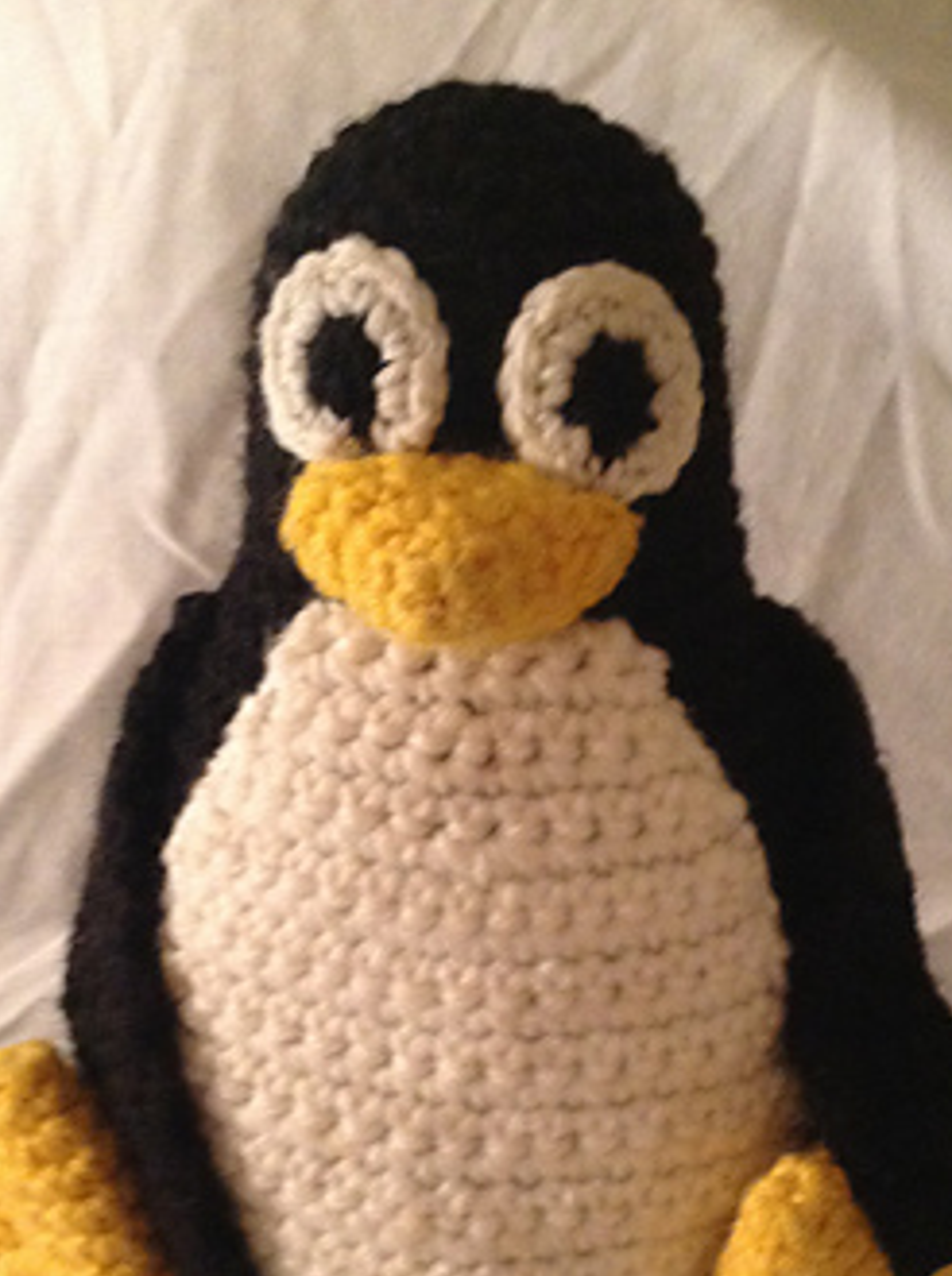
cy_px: 827
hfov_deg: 29.0
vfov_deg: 37.9
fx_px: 1841
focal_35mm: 50
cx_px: 524
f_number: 2.4
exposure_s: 1/17
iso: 250
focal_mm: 3.3
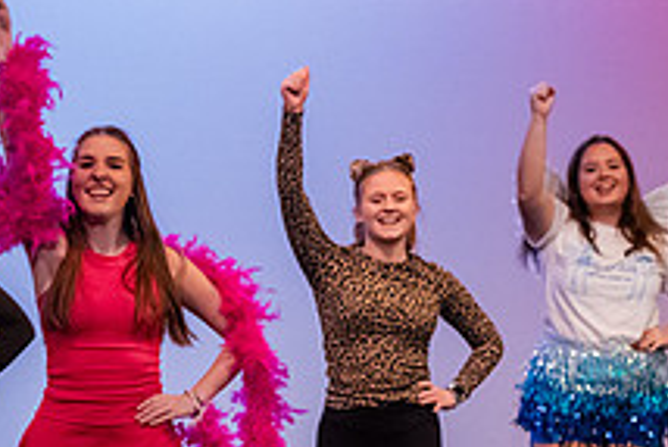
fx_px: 6127
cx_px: 740
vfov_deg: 4.2
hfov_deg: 6.2
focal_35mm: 330
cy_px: 286
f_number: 3.5
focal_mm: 122
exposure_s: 1/320
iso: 4000
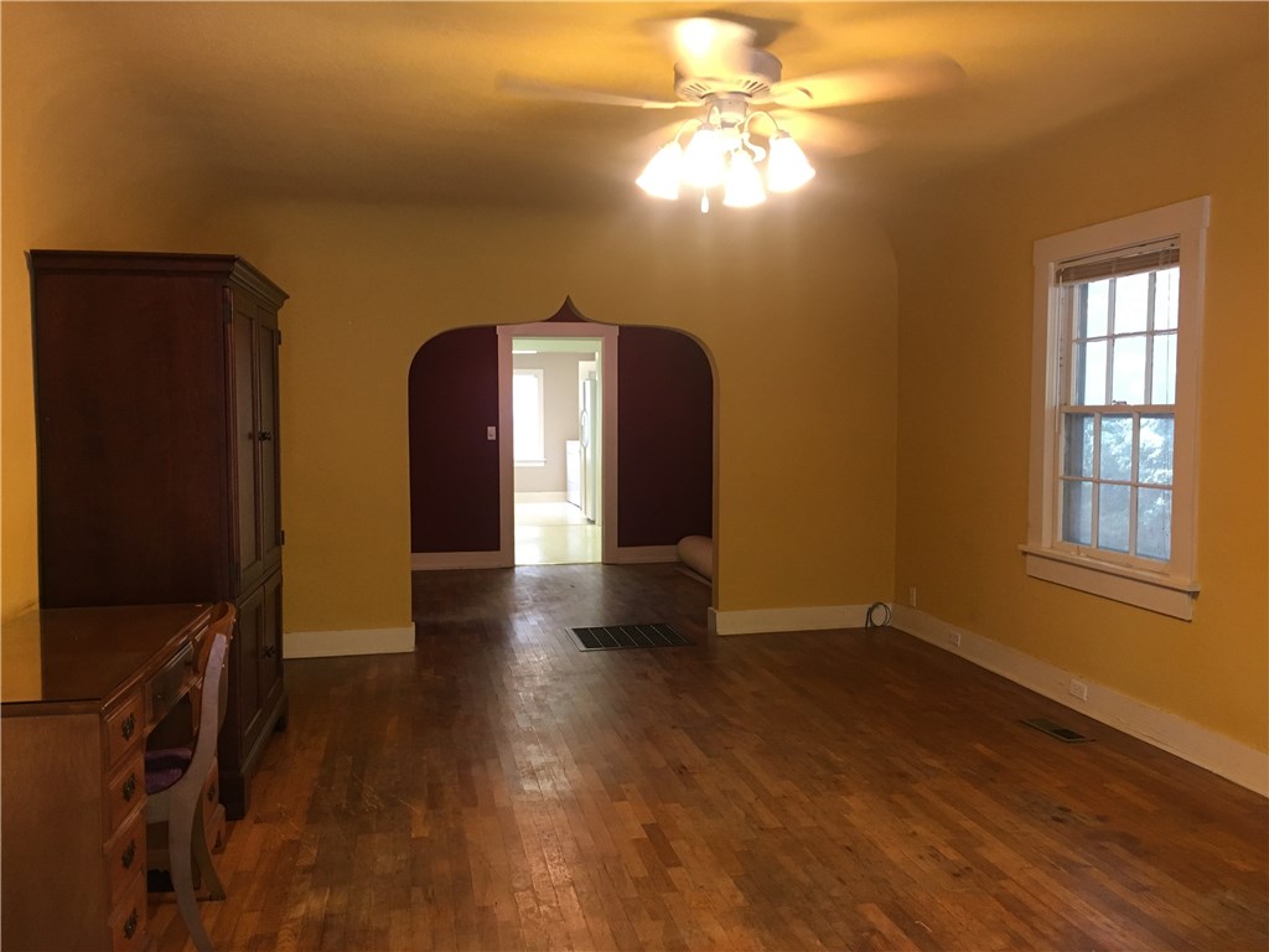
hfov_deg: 61.7
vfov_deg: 48.2
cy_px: 476
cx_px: 634
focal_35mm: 29
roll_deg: +0.4
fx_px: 1063
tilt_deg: -3.4
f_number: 2.2
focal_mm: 4.15
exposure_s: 1/30
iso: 125
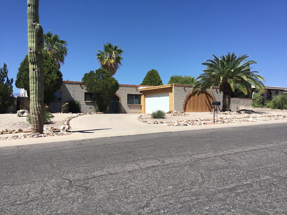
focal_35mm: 31
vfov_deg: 45.4
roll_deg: +0.1
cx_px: 144
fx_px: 257
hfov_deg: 58.4
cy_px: 108
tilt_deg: -0.7
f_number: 2.4
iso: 25
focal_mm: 3.3
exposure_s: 1/1698
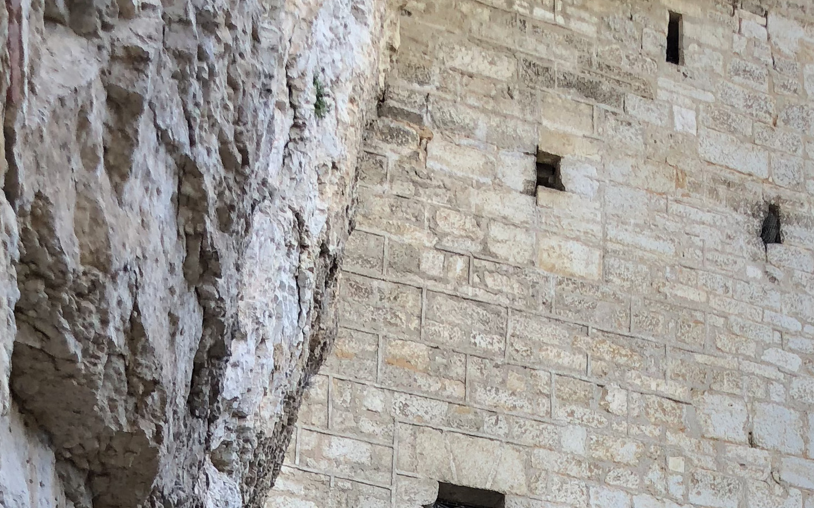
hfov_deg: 24.9
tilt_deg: +15.8
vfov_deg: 14.1
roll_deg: +1.6
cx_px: 695
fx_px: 1797
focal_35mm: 81
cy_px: 936
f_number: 1.8
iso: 25
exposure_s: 1/120
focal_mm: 4
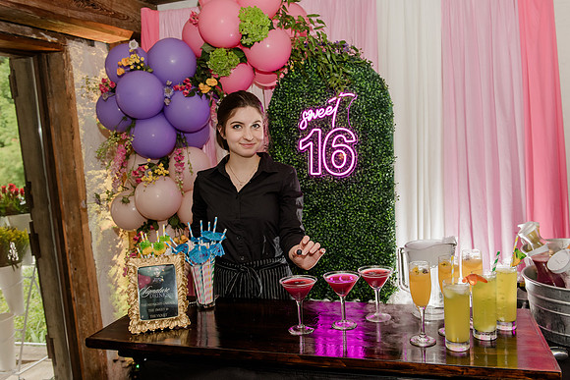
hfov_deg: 58.8
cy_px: 196
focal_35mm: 32
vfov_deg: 41.2
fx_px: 506
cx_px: 285
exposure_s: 1/125
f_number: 5.6
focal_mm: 29
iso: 1000
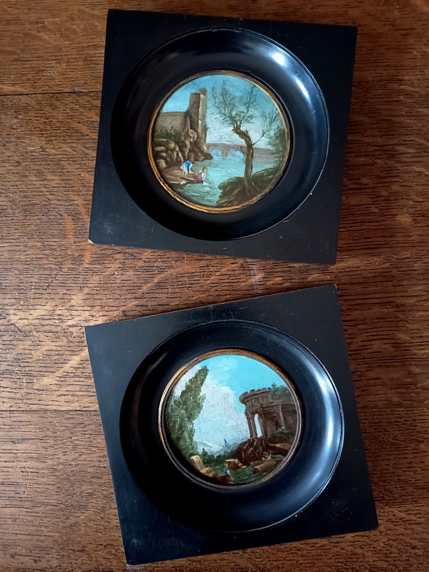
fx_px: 397
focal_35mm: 24
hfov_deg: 56.8
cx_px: 214
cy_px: 286
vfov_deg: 71.6
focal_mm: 5.24
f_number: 1.7
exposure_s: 1/14.3
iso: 6606
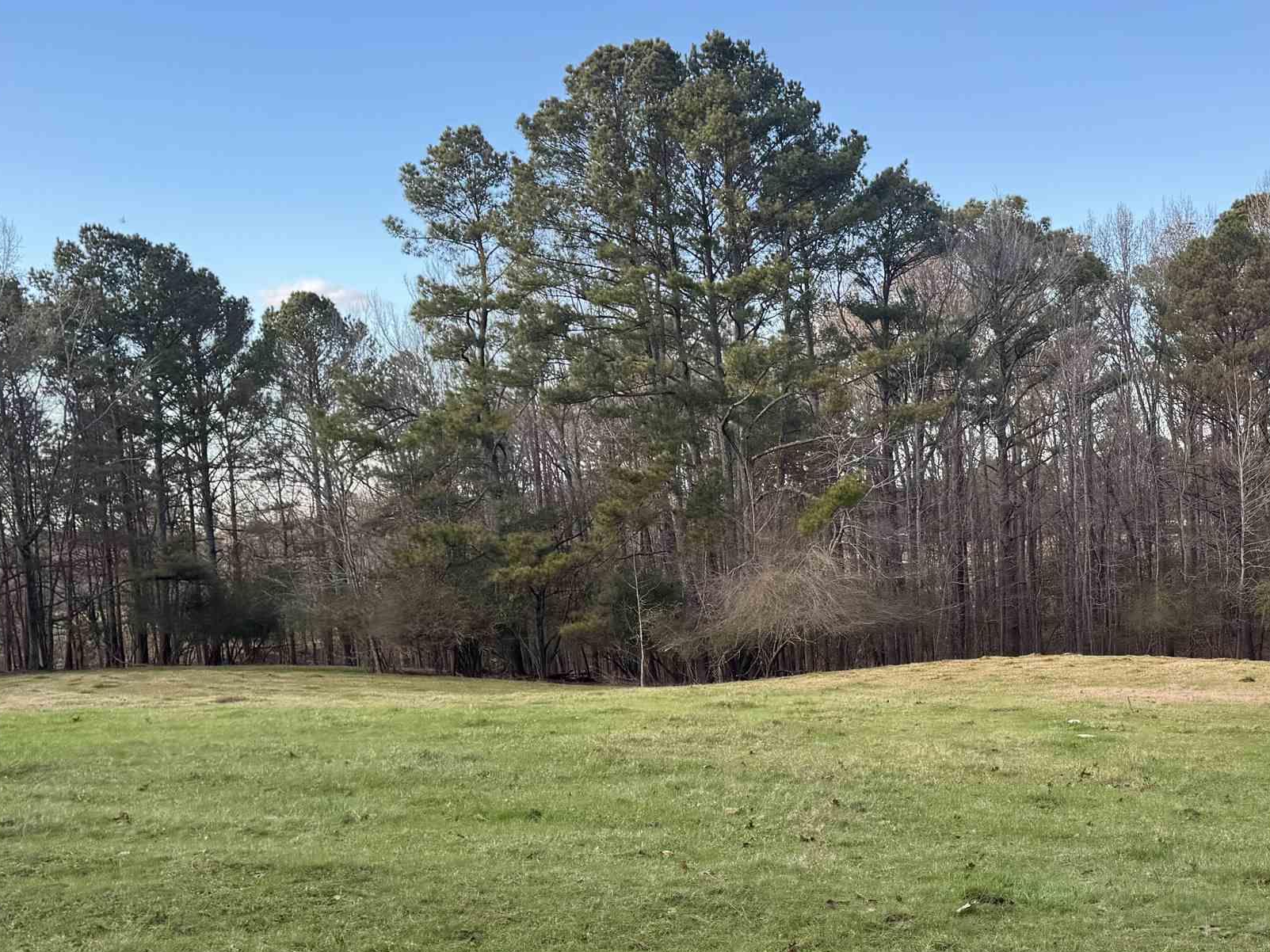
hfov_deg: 39.8
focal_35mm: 46
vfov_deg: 31.2
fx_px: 1688
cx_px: 990
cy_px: 670
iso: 80
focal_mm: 6.76
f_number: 1.78
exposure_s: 1/645
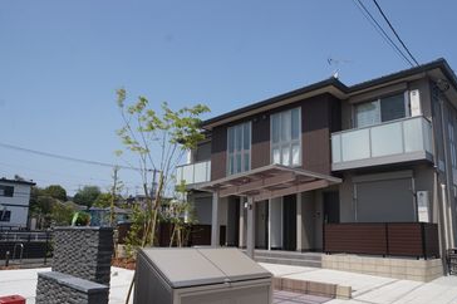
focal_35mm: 33
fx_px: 419
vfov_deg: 39.8
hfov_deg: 57.2
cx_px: 244
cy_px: 178
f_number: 11
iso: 400
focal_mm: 16
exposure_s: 1/500
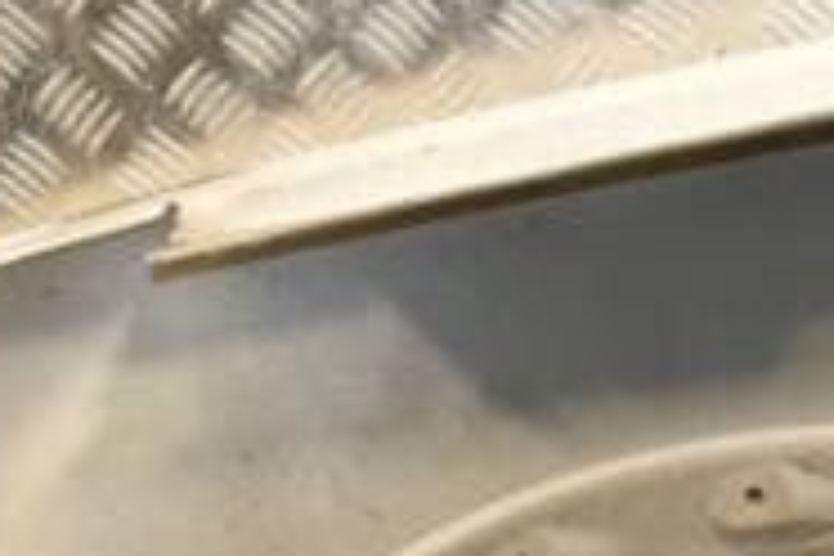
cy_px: 444
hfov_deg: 19.2
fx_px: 2354
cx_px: 924
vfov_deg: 13.4
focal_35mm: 102
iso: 800
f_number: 6.3
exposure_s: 1/200
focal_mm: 21
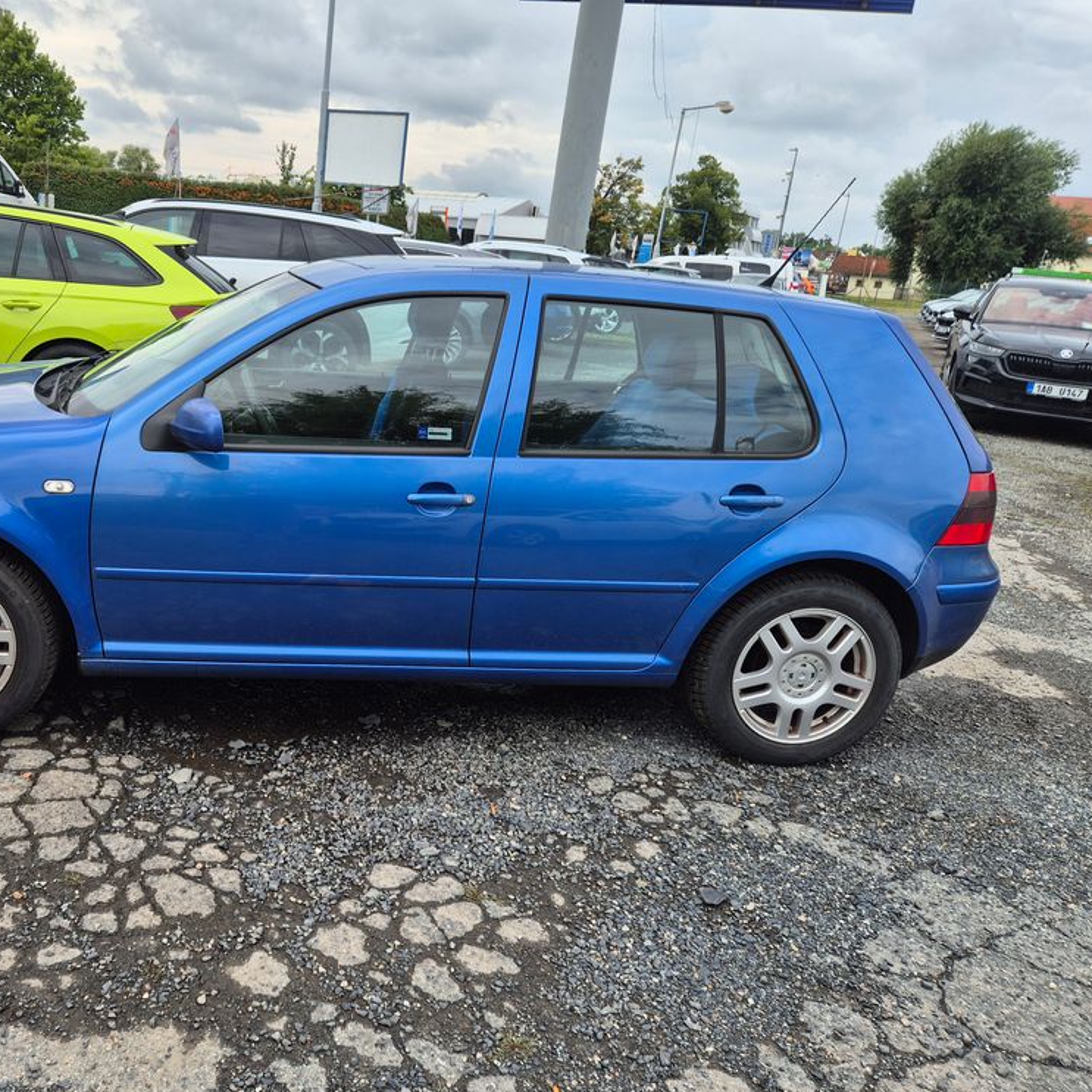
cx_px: 360
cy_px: 538
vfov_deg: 57.3
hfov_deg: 56.0
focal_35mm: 28
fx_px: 999
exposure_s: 1/798
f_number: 1.8
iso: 25
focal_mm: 5.4
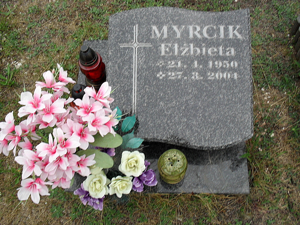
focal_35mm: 35
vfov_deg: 40.7
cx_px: 150
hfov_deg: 52.6
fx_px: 303
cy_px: 112
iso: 100
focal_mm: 6.3
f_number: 8.4
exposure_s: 1/125
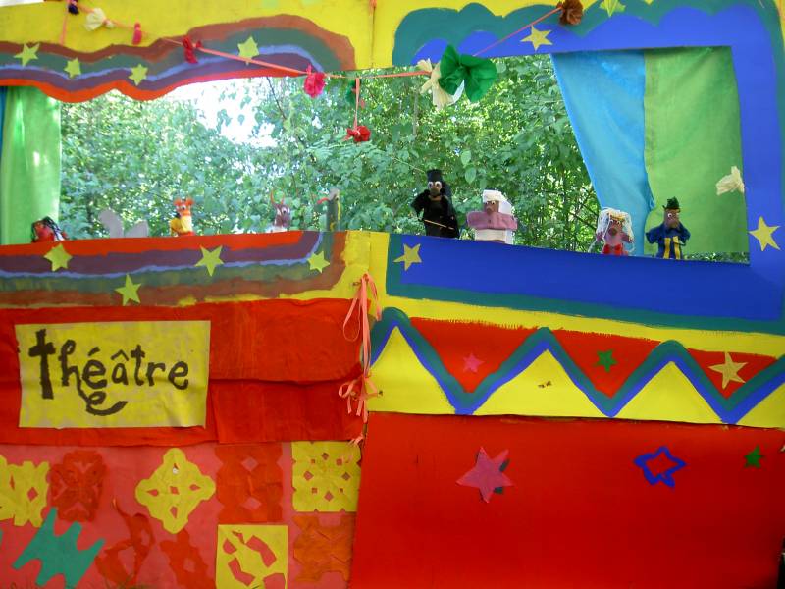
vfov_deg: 36.8
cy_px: 294
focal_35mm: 39
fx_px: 884
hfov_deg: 47.9
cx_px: 392
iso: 100
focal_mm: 8
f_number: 2.8
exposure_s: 1/30
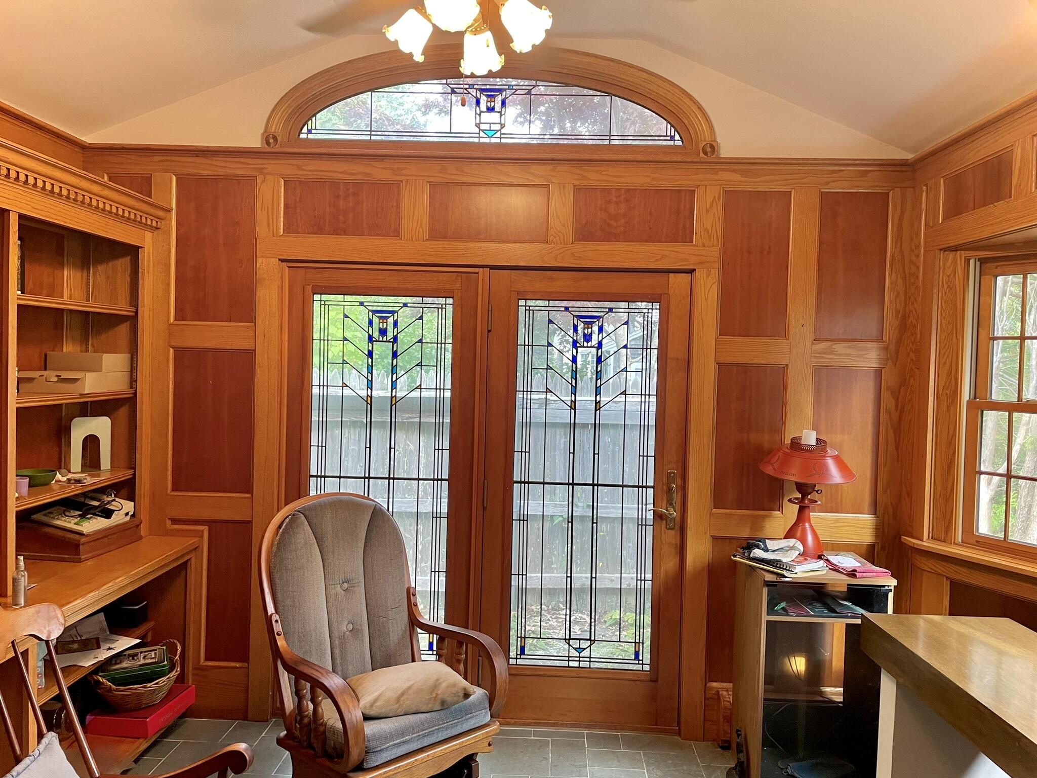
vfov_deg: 53.1
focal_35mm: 26
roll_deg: -1.5
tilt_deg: -1.4
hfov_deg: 67.3
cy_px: 389
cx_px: 518
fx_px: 779
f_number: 1.6
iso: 80
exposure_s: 1/60
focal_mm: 4.2
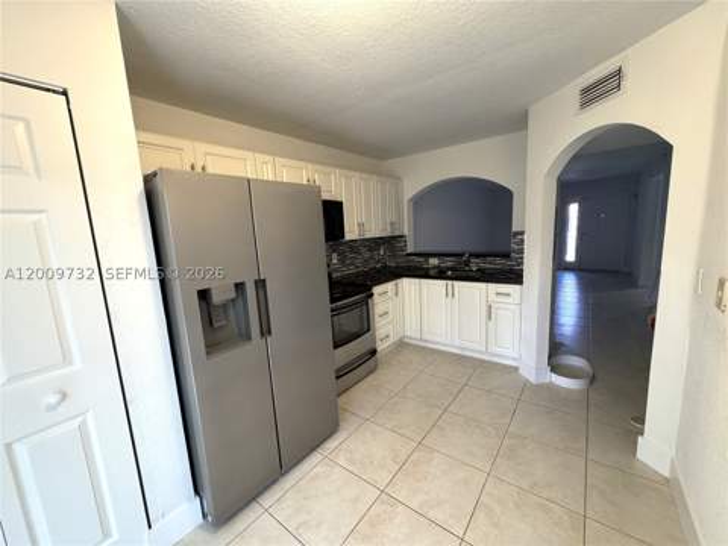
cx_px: 364
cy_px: 273
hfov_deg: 102.1
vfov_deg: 85.7
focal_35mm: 14
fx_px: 294
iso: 320
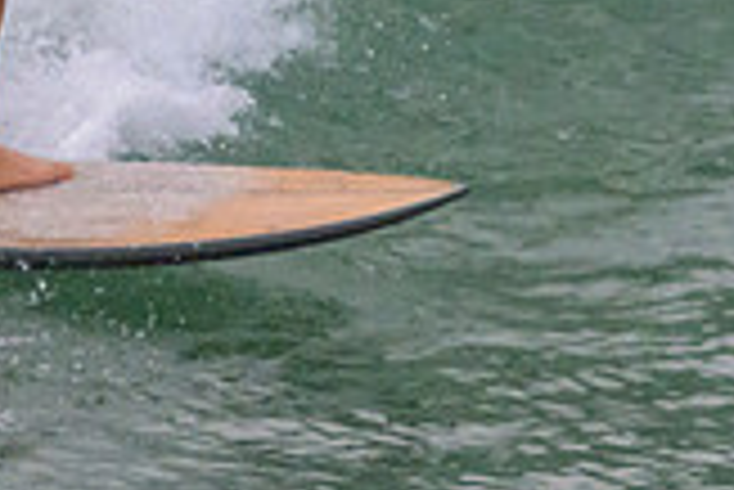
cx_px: 310
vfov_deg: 0.4
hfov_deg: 0.6
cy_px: -295
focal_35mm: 3400
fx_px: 69382
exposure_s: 1/2000
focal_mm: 800
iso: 3600
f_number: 11
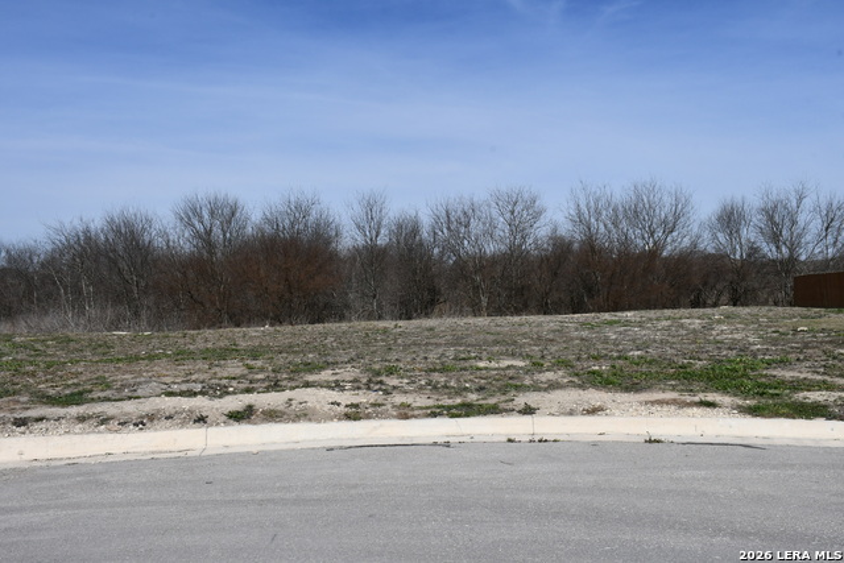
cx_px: 422
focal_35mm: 30
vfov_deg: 43.6
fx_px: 703
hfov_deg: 61.9
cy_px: 282
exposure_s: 1/800
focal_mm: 20
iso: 400
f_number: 14
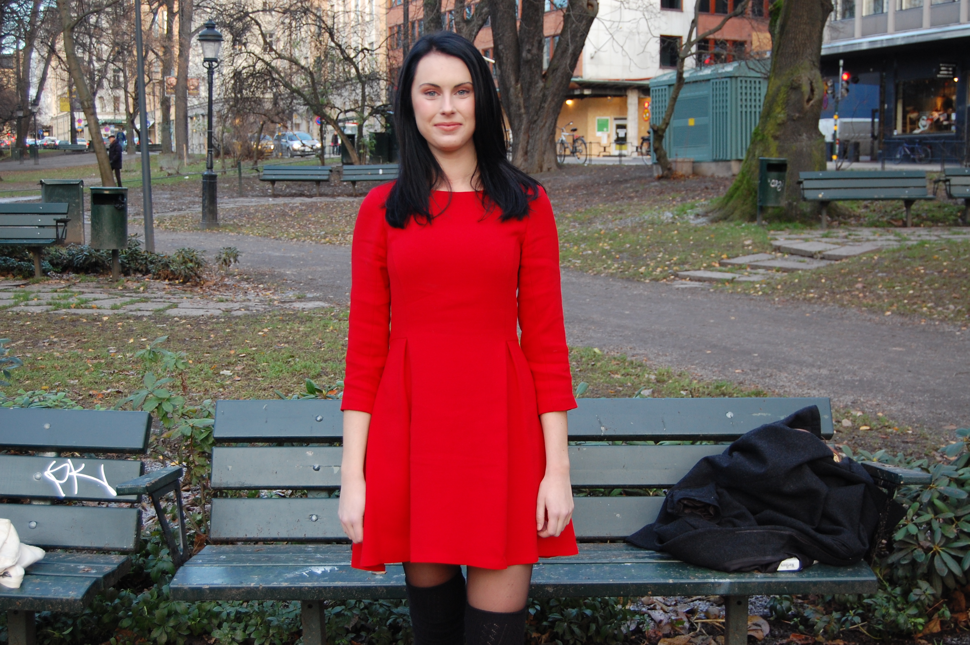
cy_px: 322
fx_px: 1373
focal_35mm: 51
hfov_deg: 38.9
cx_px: 485
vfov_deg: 26.4
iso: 400
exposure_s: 1/60
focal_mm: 34
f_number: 4.5
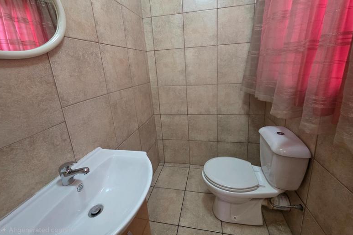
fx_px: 137
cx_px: 179
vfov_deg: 80.7
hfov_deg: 104.3
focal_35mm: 14
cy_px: 100
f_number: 1.9
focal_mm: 2.2
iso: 500
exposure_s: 1/50.3
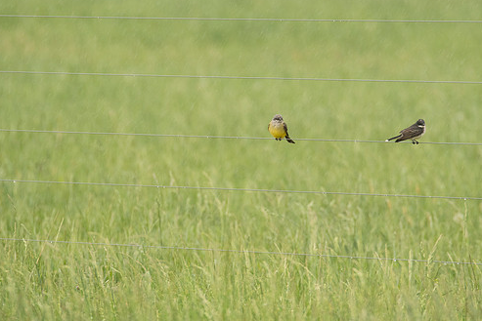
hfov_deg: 1.9
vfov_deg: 1.3
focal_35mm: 1059
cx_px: 278
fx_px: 14182
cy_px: 135
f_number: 8
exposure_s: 1/400
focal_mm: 600
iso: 1000
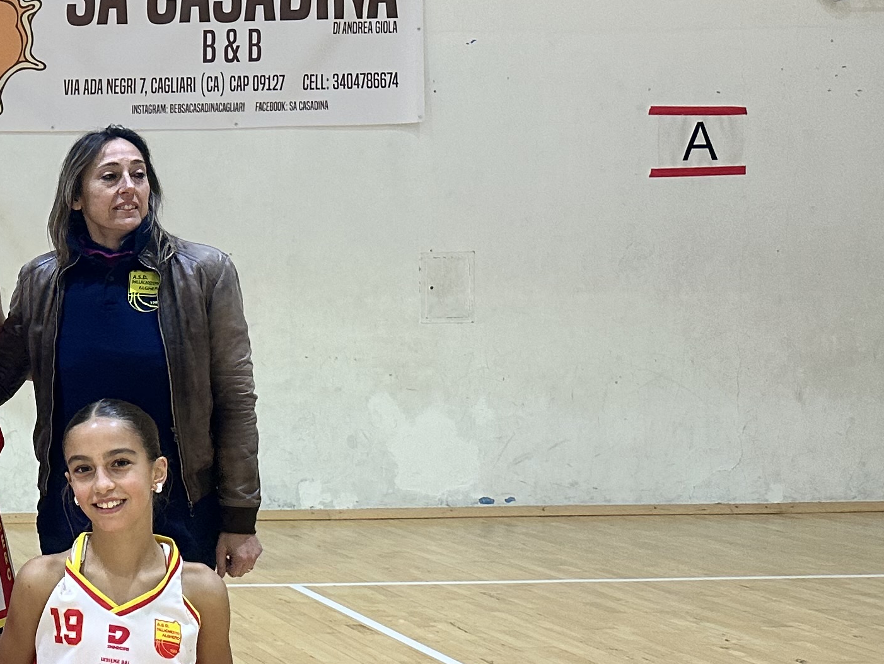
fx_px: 1762
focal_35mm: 69
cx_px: -329
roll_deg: +0.8
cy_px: 352
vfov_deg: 21.3
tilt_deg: -1.4
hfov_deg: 24.0
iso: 160
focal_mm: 6.86
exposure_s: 1/100
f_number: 1.78
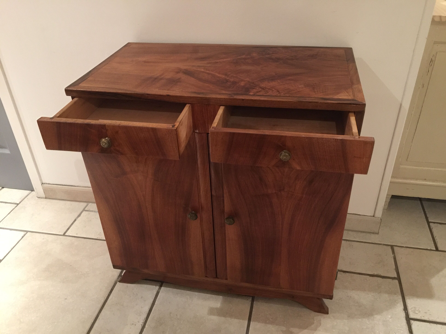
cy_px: 167
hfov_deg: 61.7
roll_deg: +1.2
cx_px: 223
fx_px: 374
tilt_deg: -34.0
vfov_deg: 48.2
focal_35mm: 29
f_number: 2.2
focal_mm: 4.15
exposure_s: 1/8
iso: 160
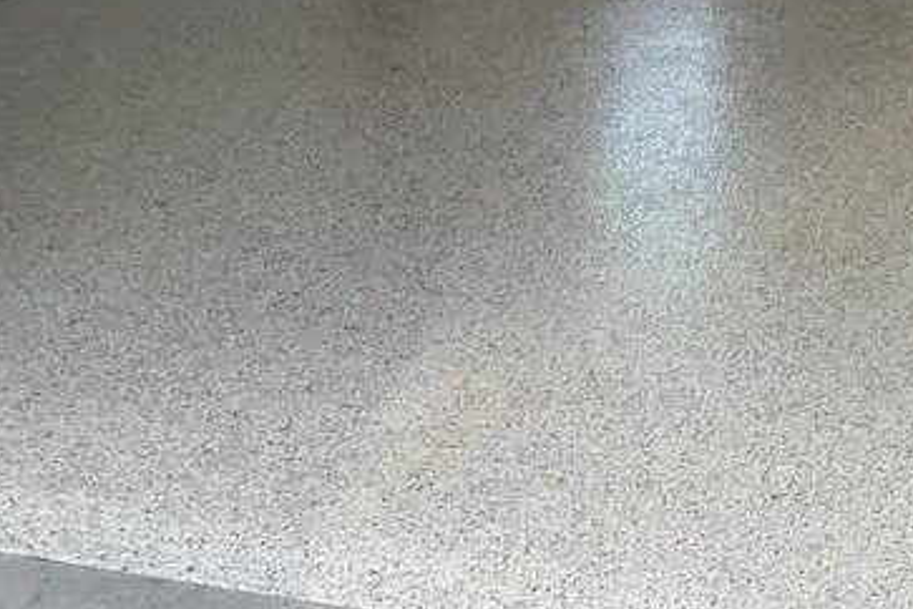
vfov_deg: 12.1
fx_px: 2511
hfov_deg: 18.2
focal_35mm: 99
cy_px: -667
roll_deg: +0.4
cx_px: 1388
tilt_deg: -1.4
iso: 80
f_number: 1.78
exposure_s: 1/643
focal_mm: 6.76
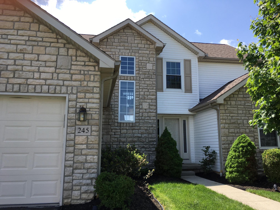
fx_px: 235
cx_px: 140
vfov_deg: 48.2
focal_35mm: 29
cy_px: 105
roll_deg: +0.0
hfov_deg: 61.7
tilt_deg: +10.1
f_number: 2.2
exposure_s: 1/1012
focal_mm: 4.15
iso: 25
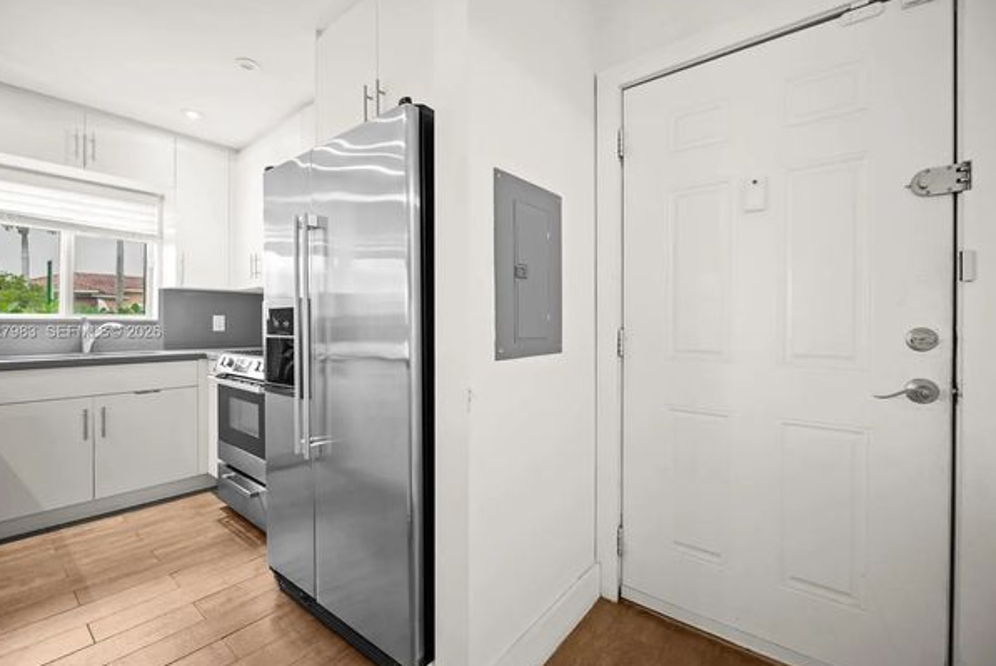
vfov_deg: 77.4
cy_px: 333
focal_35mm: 15
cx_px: 487
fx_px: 415
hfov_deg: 100.3
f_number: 2.8
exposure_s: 1/13
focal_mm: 14
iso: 125
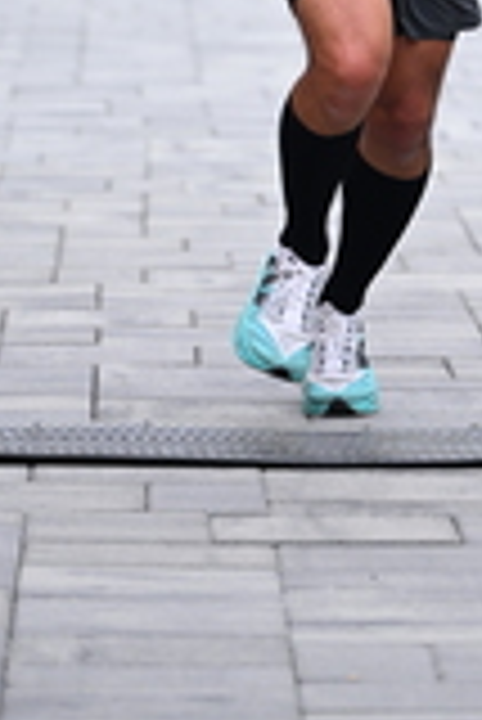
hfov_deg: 3.9
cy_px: -464
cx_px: 471
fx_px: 7074
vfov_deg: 5.8
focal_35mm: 353
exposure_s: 1/2000
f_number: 2.8
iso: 640
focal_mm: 103
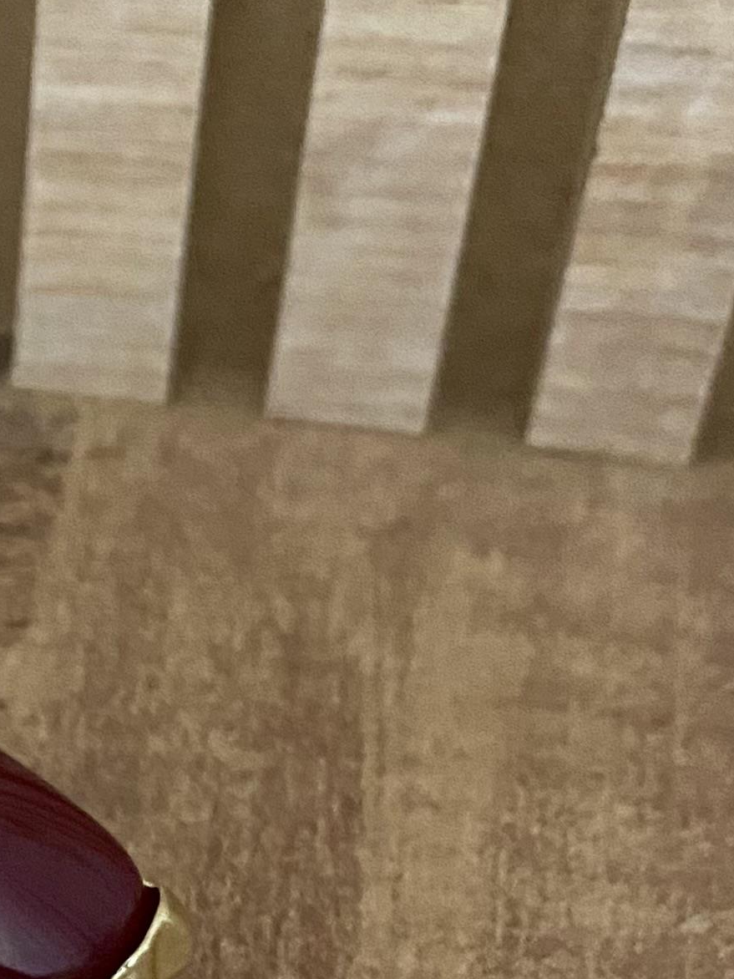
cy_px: 1141
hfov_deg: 16.1
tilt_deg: -56.2
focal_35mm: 86
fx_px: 2431
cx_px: -269
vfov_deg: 21.3
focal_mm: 4.25
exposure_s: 1/25
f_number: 1.8
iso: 640
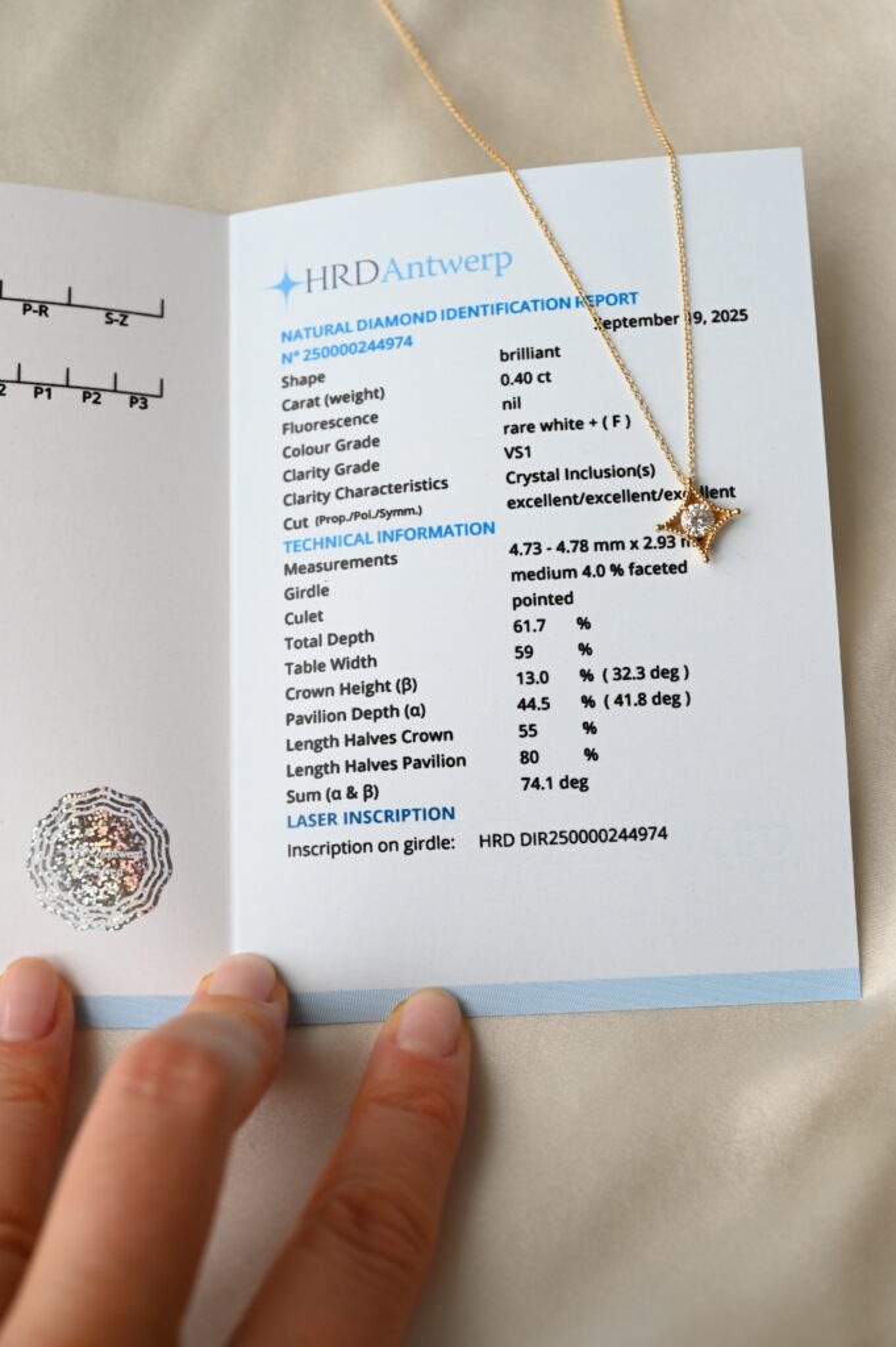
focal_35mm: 50
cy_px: 674
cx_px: 448
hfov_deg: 26.9
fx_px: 1870
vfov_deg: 39.6
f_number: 8
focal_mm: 50
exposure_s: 1/60
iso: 500
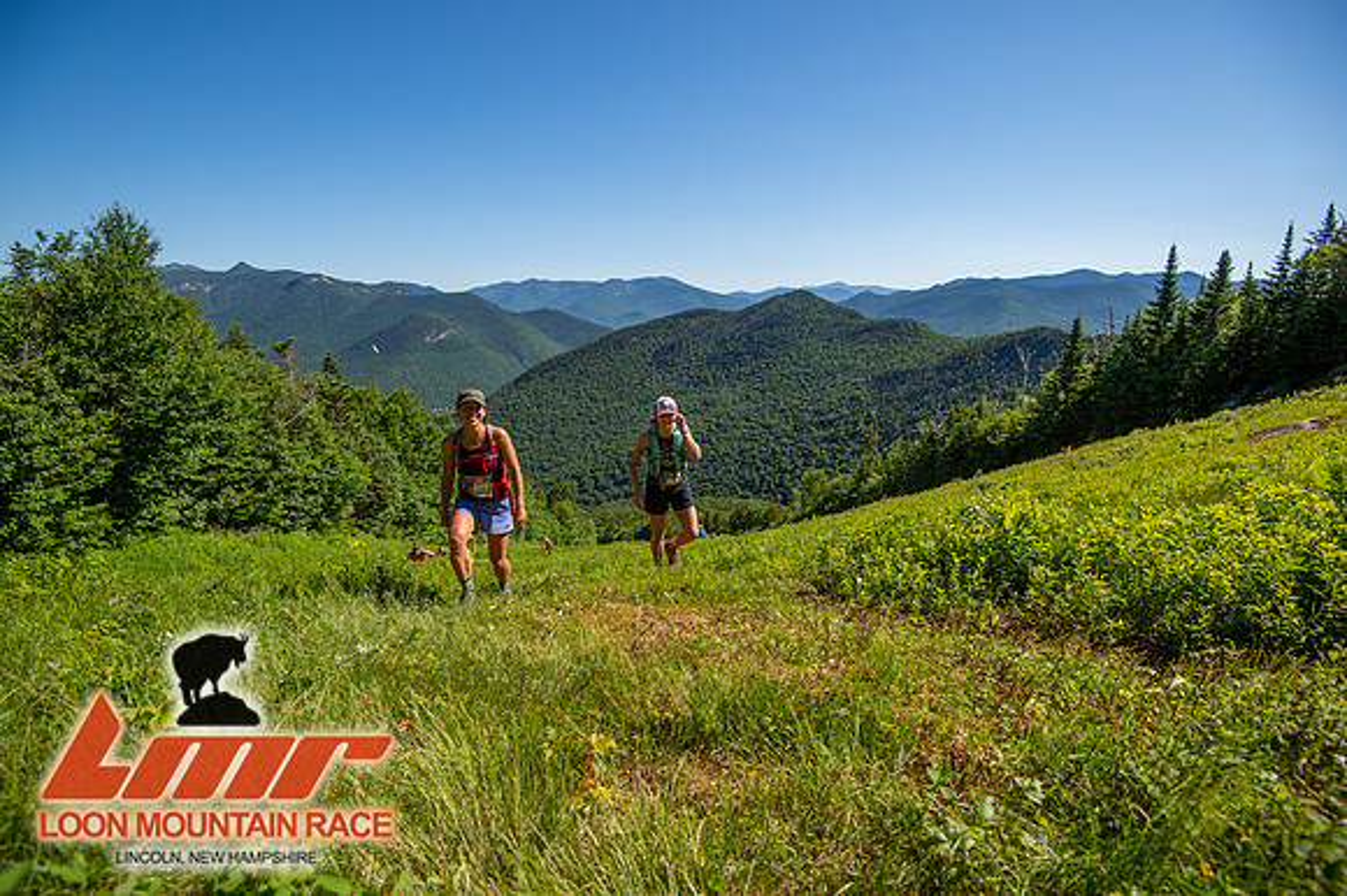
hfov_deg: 96.8
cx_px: 674
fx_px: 598
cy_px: 448
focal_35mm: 16
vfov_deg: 73.7
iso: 100
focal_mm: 16
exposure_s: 1/640
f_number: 5
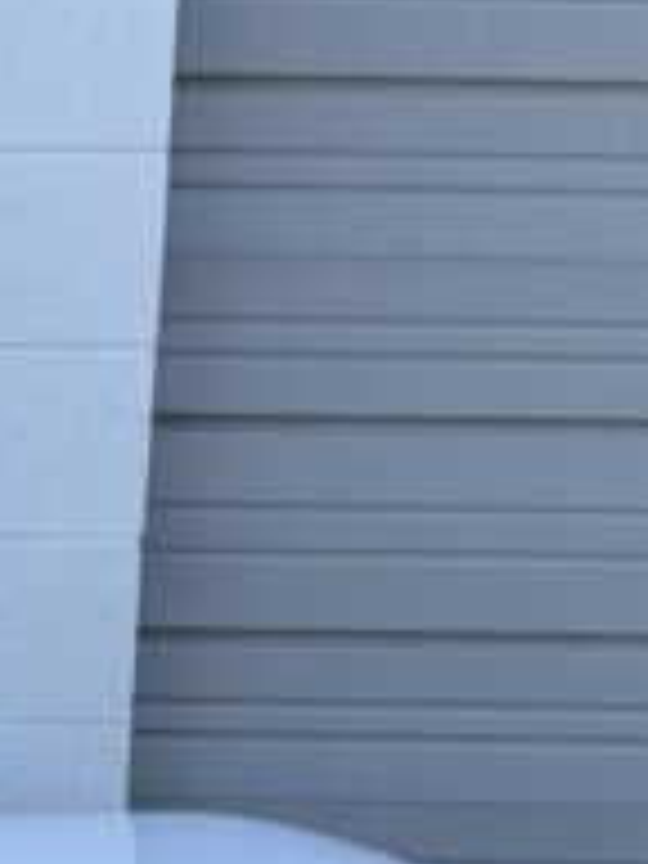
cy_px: 1377
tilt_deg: -10.5
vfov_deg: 12.4
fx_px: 3744
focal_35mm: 150
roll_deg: -1.6
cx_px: -540
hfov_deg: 9.4
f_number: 1.78
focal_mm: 6.76
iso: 80
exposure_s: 1/677
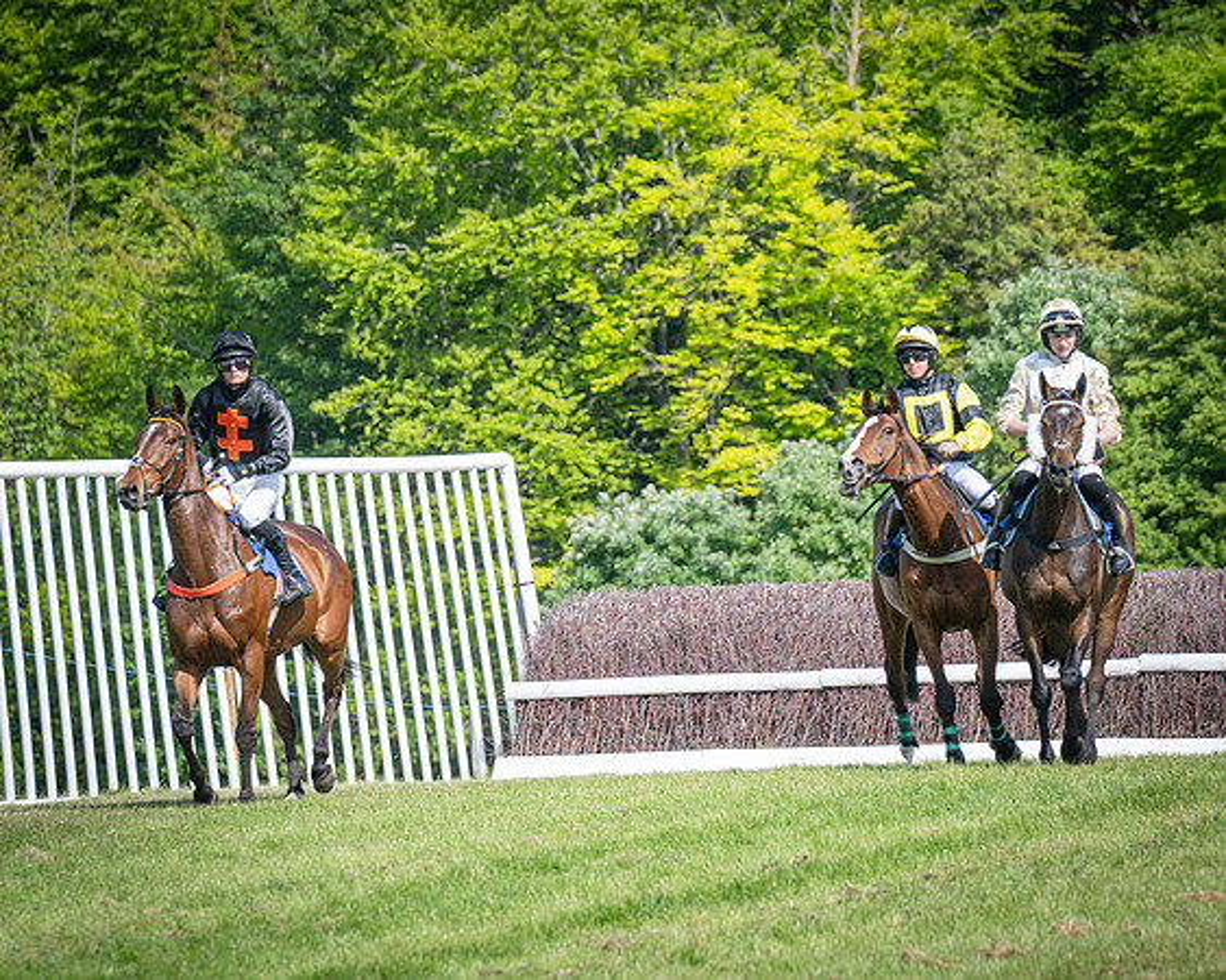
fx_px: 13431
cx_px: 761
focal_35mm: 370
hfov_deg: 5.2
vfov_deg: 4.2
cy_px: 467
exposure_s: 1/3200
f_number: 4
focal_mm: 170
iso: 400
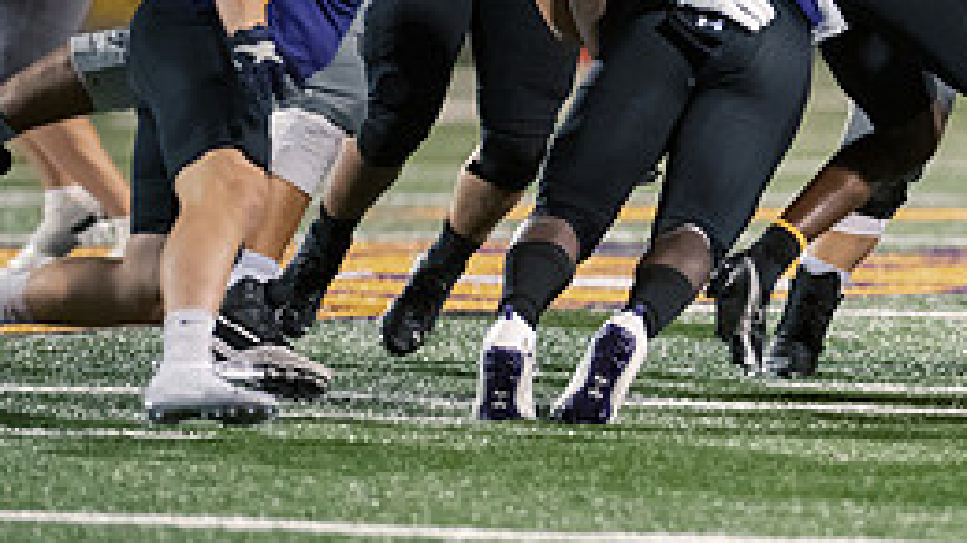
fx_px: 17967
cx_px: 971
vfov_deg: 1.7
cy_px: 6
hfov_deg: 3.1
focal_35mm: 701
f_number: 2.8
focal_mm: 300
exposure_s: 1/640
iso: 6400
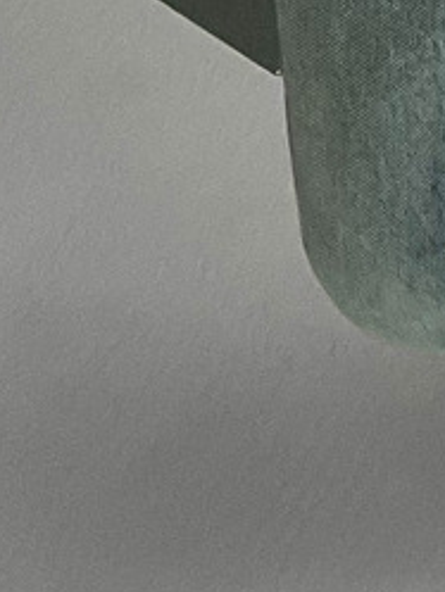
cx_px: 942
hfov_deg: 7.6
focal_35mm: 186
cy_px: -1298
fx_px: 3185
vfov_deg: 8.5
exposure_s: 1/120
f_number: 1.8
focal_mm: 3
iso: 64
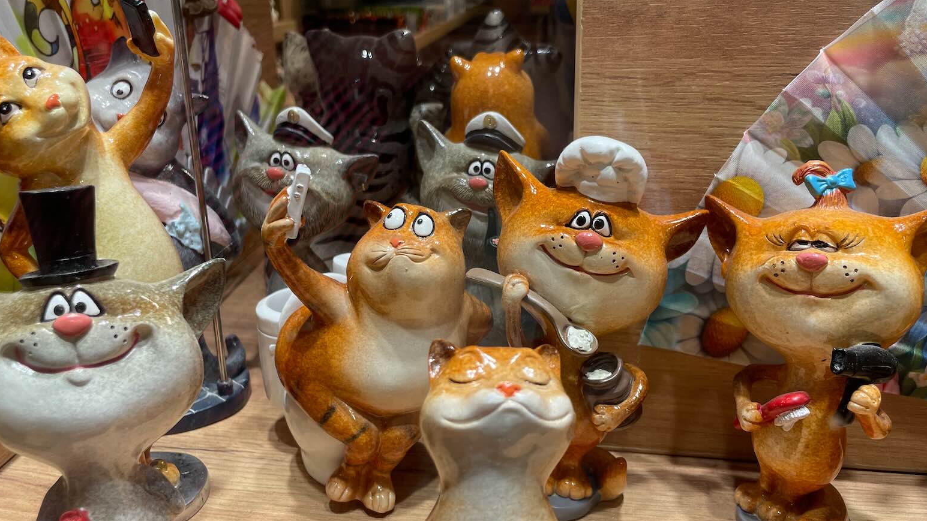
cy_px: 267
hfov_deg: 59.5
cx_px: 447
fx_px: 811
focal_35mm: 33
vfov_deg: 35.6
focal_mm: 4.2
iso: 32
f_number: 1.6
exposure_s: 1/336
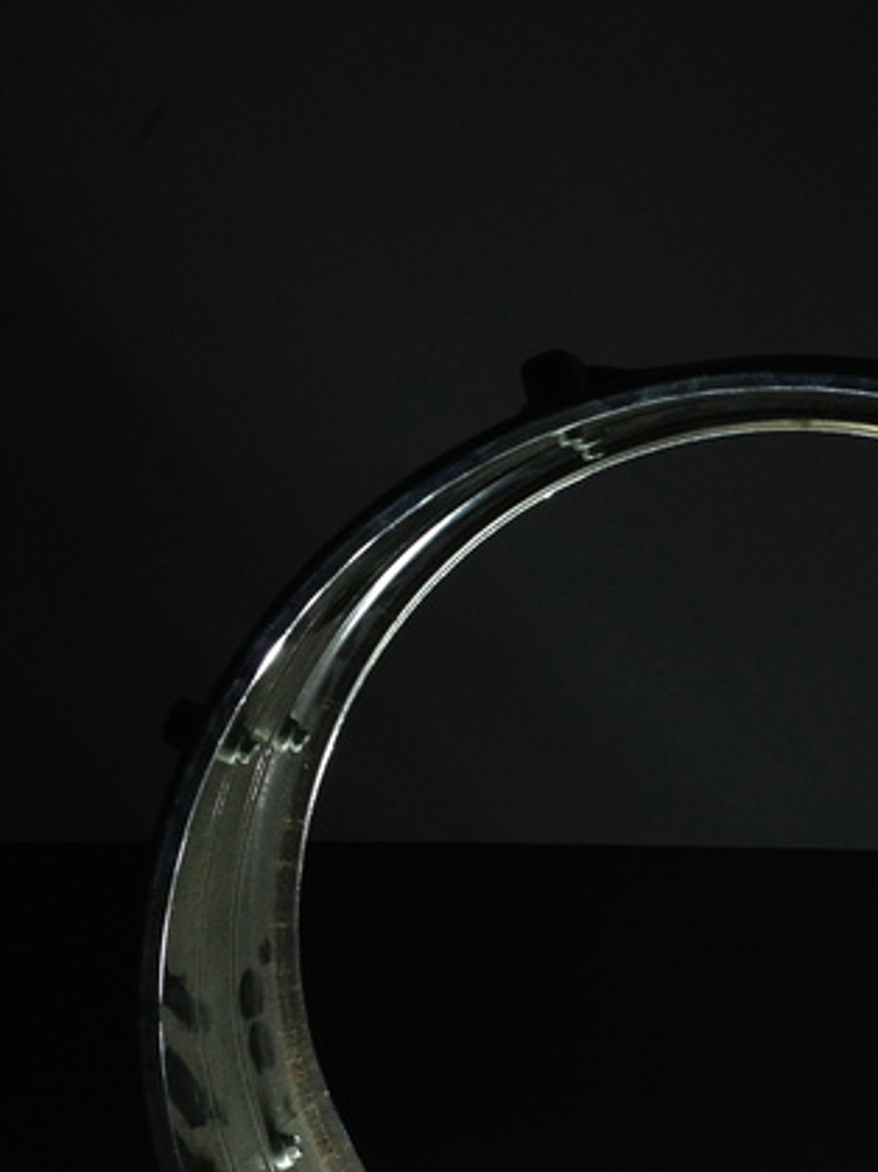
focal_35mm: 63
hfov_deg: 22.6
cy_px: 702
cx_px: 811
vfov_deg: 30.7
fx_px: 2132
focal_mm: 4.13
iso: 64
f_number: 2.4
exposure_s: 1/60
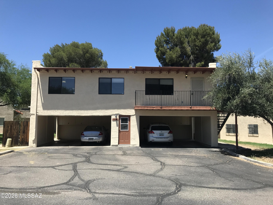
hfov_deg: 63.4
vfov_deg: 49.7
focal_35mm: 28
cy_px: 102
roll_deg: +1.3
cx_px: 136
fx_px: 221
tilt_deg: +5.3
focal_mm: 3.99
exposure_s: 1/1681
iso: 20
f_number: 1.8
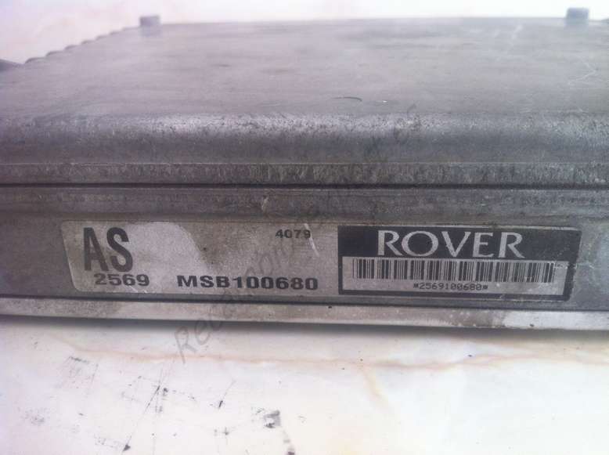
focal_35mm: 35
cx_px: 304
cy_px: 228
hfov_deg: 52.7
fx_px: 615
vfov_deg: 40.6
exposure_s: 1/25
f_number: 2.8
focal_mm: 3.85
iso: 80
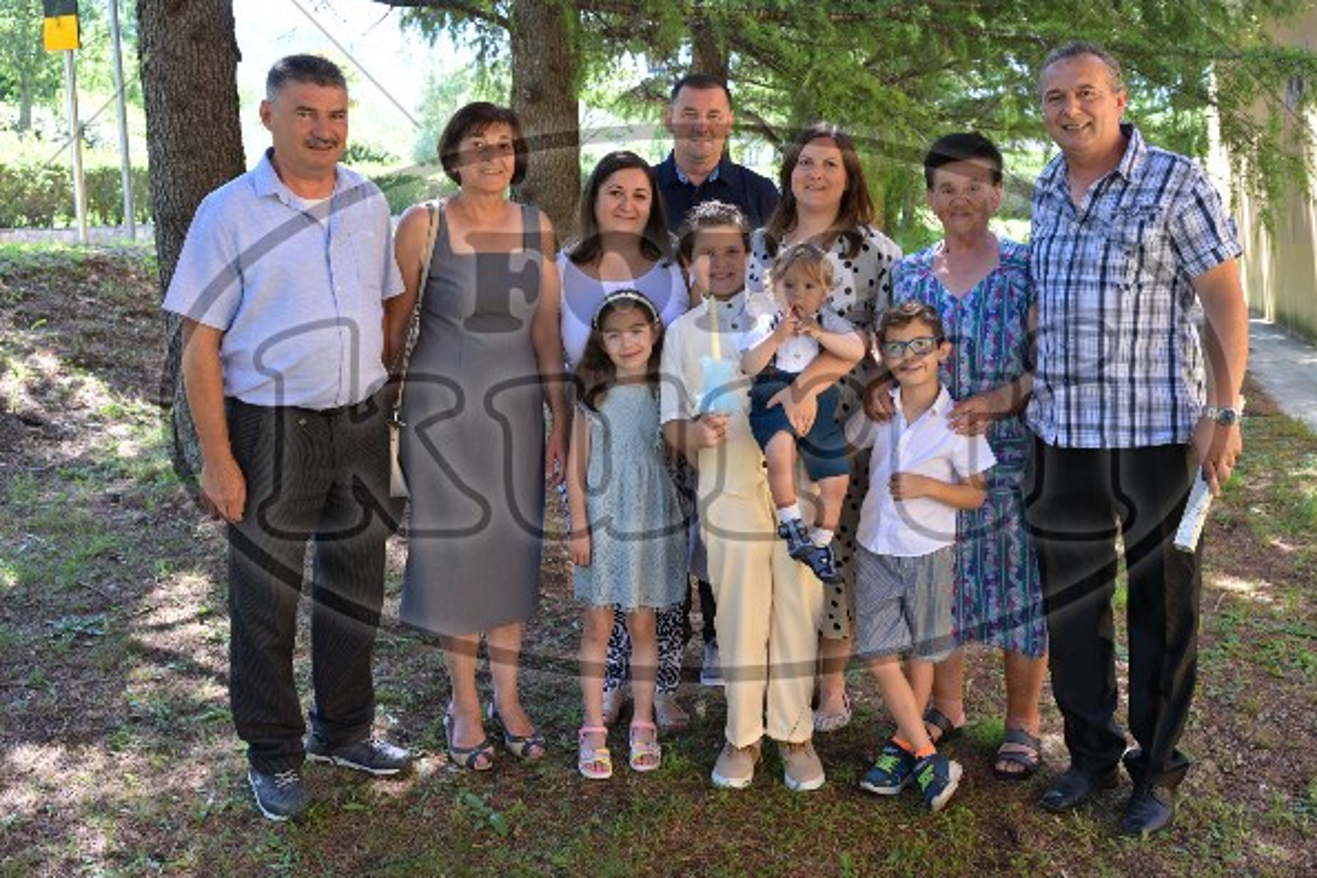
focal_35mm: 35
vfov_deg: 37.8
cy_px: 405
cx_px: 696
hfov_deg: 54.4
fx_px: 1280
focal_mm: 32
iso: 640
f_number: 5.6
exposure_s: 1/160
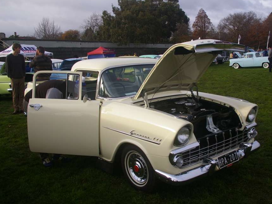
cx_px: 157
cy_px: 104
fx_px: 311
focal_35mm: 40
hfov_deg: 47.1
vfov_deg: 36.3
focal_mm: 23
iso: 200
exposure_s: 1/180
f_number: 8
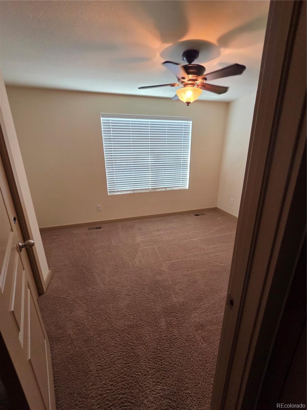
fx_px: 154
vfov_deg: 106.2
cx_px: 154
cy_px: 205
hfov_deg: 89.9
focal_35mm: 13
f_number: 2.2
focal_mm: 2.2
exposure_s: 1/60
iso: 250
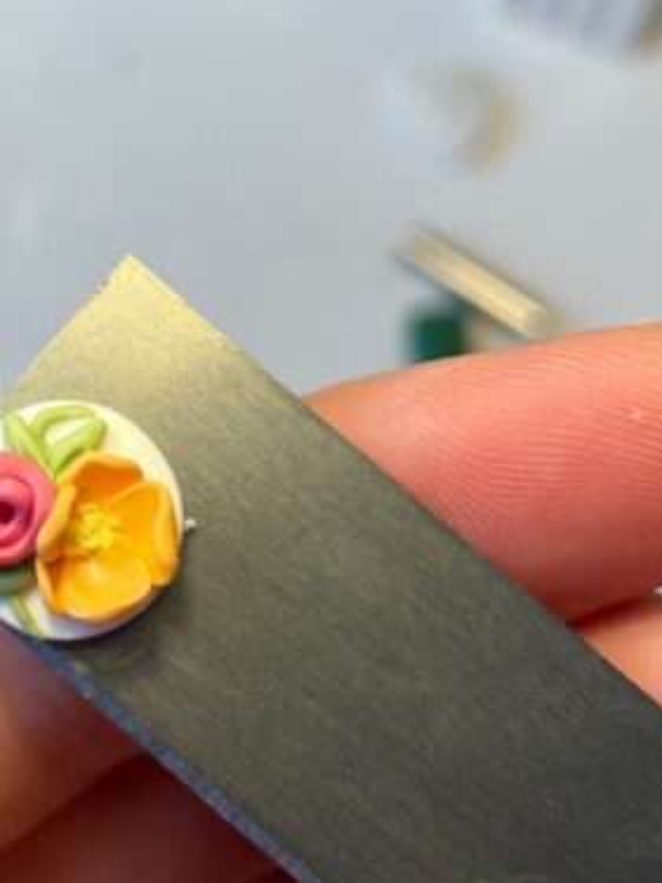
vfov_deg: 27.4
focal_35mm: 71
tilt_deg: -66.9
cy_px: 407
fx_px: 1811
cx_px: 113
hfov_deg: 20.4
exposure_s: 1/100
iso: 32
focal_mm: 4.2
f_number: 1.6
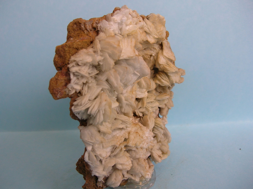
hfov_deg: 51.4
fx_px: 263
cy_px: 94
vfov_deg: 39.6
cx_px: 126
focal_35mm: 36
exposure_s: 1/14
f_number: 2.7
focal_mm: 6
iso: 50
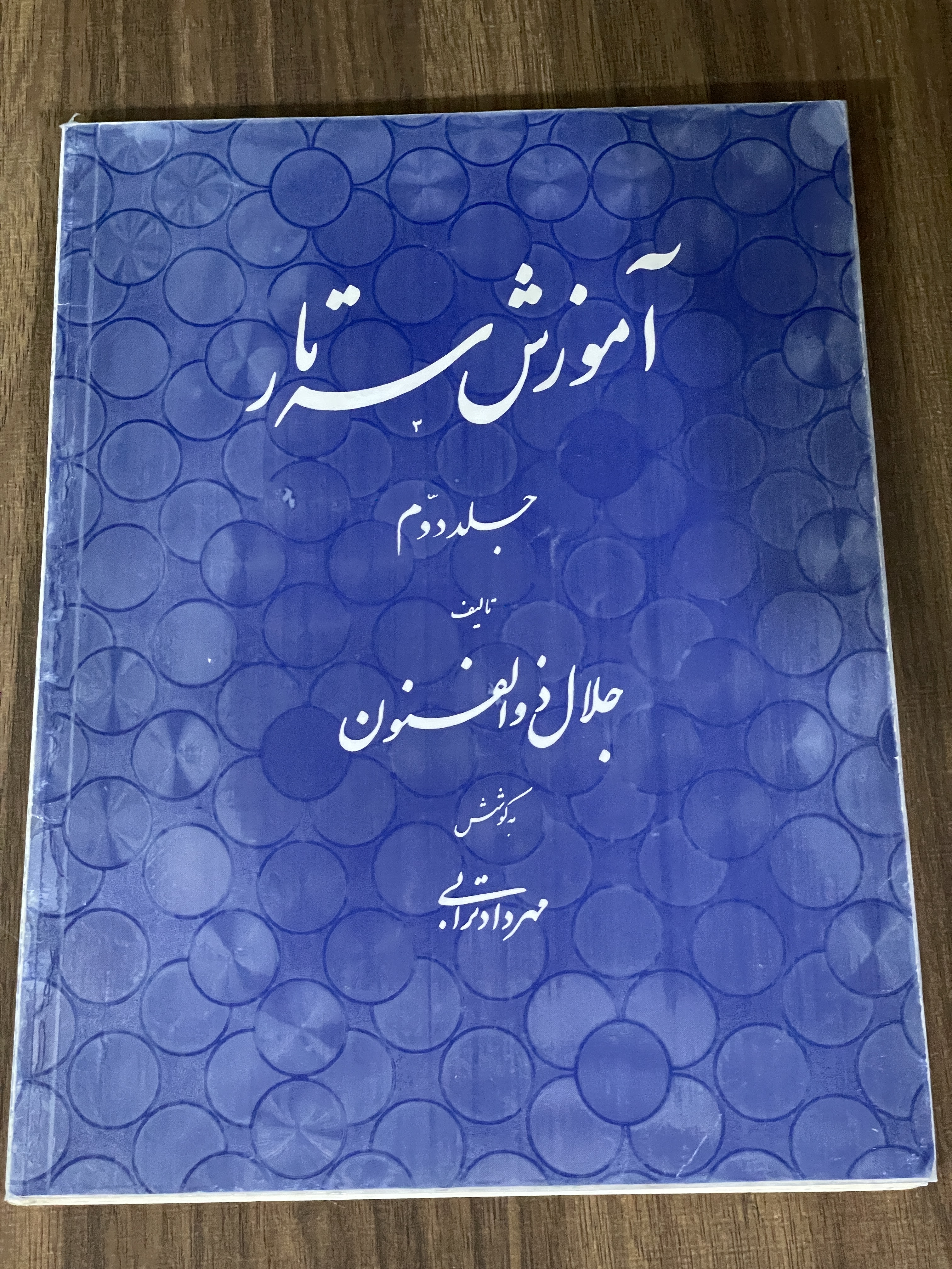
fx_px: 1907
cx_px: 476
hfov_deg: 28.0
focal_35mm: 52
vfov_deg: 36.8
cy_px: 634
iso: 1000
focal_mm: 6
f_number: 2
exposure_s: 1/30
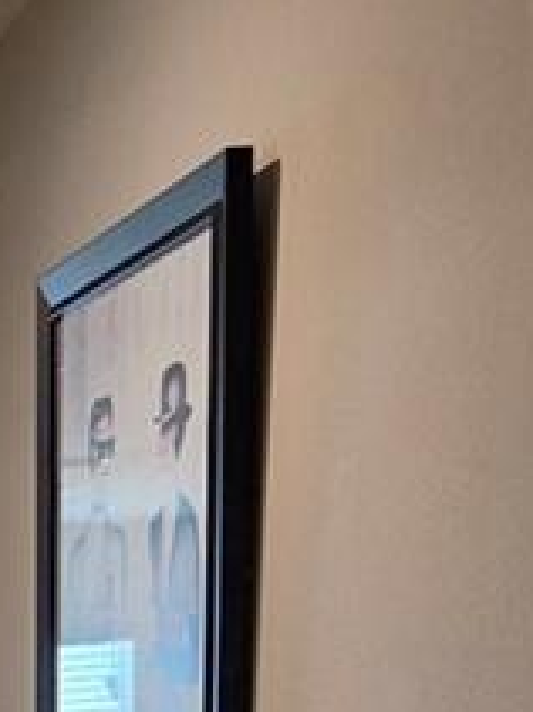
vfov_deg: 13.9
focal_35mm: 131
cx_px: -685
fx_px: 2692
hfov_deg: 10.1
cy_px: 1127
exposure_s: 1/120
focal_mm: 5.4
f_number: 1.8
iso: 125
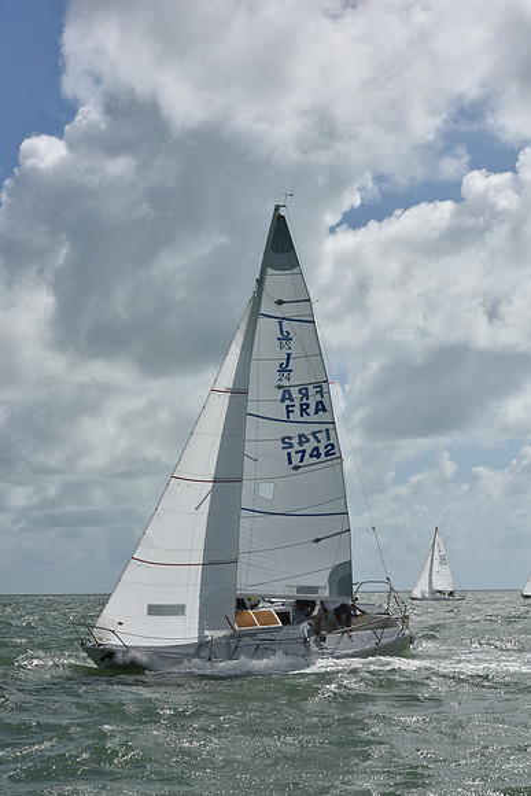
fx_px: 1548
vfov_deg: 28.8
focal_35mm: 70
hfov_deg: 19.5
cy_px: 398
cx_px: 266
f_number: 10
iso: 250
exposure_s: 1/1600
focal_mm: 70
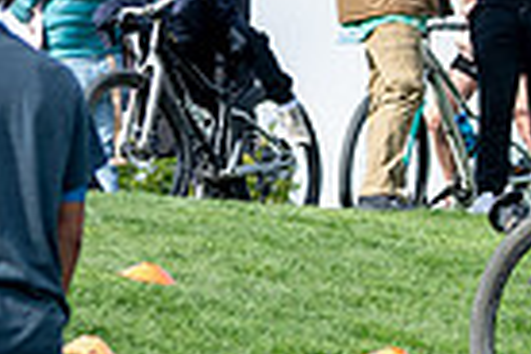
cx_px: 800
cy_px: 202
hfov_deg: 4.3
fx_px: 6991
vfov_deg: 2.9
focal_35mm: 474
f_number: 3.2
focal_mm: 75
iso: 200
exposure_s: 1/800
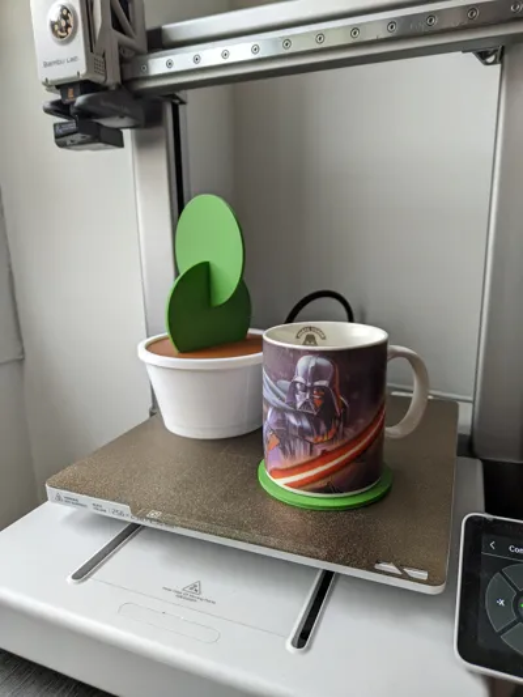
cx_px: 262
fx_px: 483
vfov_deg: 71.6
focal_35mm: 24
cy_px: 348
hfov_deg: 56.8
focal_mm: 5.59
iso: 266
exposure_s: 1/100
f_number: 1.88
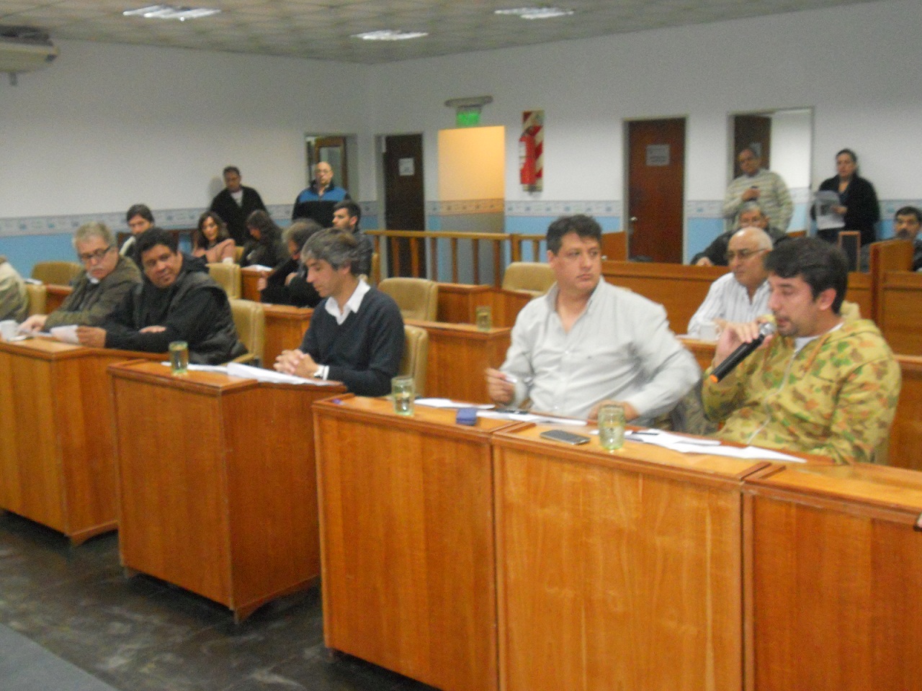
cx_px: 461
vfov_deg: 37.7
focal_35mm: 38
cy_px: 346
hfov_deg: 49.0
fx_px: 1012
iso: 640
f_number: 3.9
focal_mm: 6.9
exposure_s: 1/30
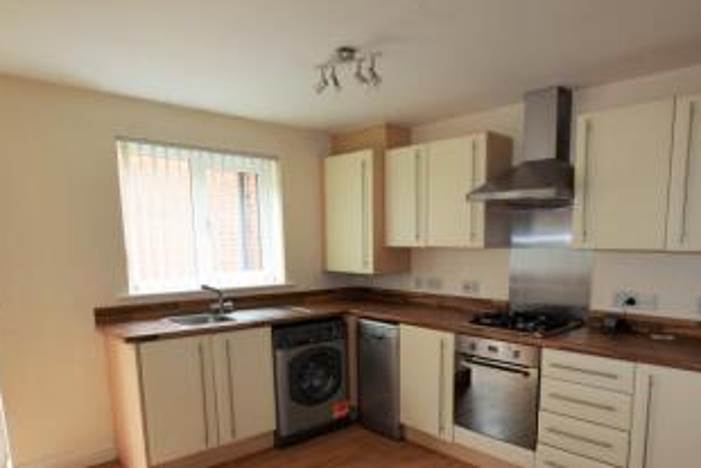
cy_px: 318
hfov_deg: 74.9
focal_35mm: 23
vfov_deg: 53.9
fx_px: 448
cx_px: 432
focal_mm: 10
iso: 800
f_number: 5.6
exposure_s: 1/125
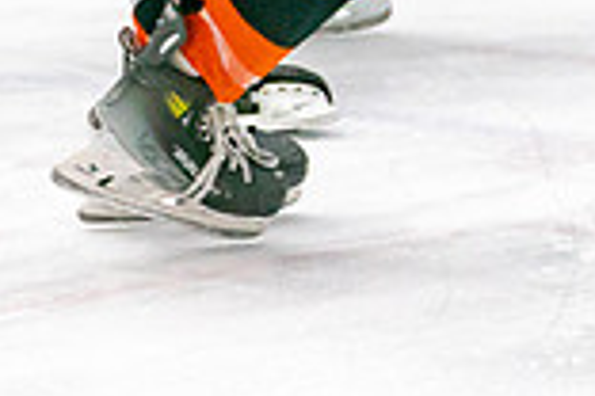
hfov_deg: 4.1
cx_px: 160
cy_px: -335
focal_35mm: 502
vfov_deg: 2.7
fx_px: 8296
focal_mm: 108
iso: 3200
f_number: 2.8
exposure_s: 1/1250
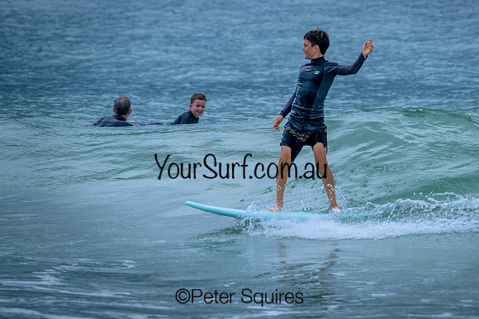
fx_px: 6748
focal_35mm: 507
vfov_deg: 2.7
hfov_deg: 4.1
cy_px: 105
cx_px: 312
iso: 400
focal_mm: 370
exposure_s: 1/2000
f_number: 7.1
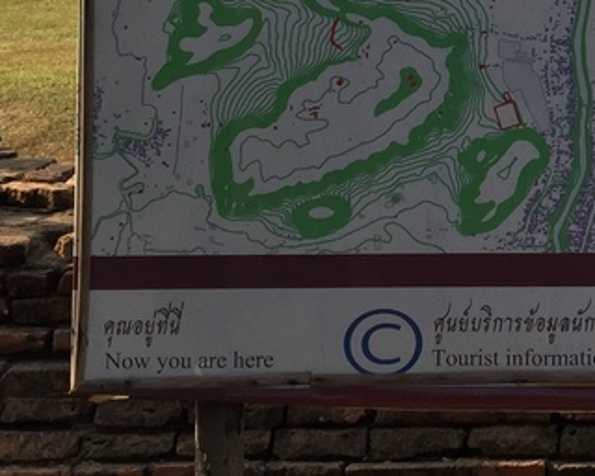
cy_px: -149
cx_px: 760
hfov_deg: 17.1
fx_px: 1867
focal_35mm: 106
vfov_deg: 13.9
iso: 32
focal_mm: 4.15
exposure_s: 1/879
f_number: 2.2
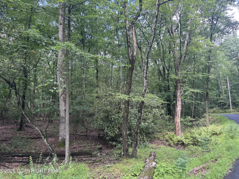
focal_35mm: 24
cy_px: 90
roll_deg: -0.4
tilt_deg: +8.1
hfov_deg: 71.6
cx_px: 120
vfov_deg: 56.8
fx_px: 166
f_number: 1.78
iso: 64
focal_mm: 6.76
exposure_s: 1/121
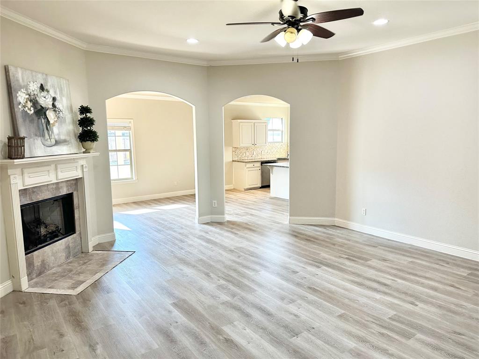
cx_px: 240
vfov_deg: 56.8
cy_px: 180
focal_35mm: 24
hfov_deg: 71.6
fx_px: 332
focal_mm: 6.86
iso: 200
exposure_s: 1/120
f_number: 1.78
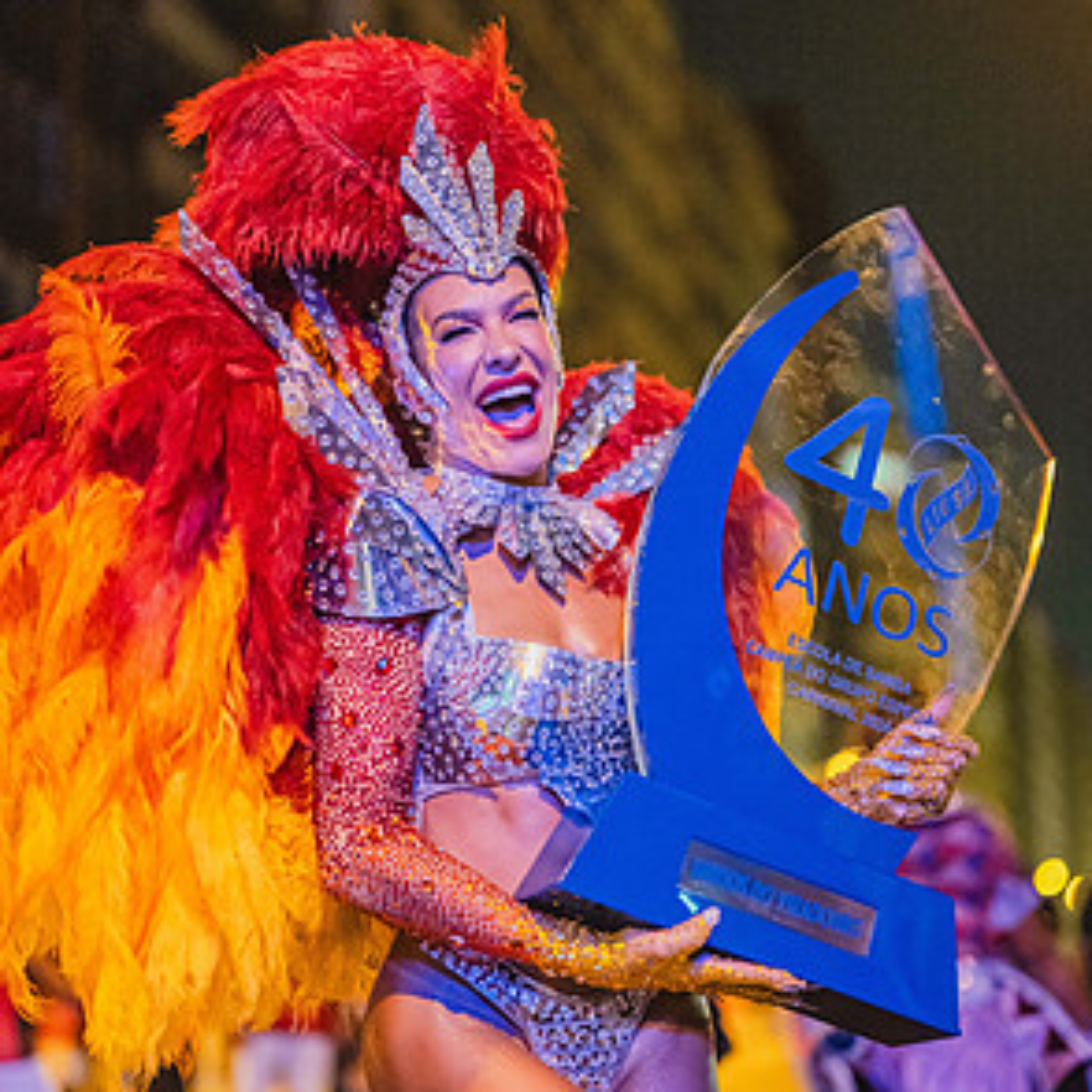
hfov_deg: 26.5
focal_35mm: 65
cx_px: 550
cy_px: 598
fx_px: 2320
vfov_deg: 26.5
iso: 6400
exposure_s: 1/250
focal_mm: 50
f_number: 1.2
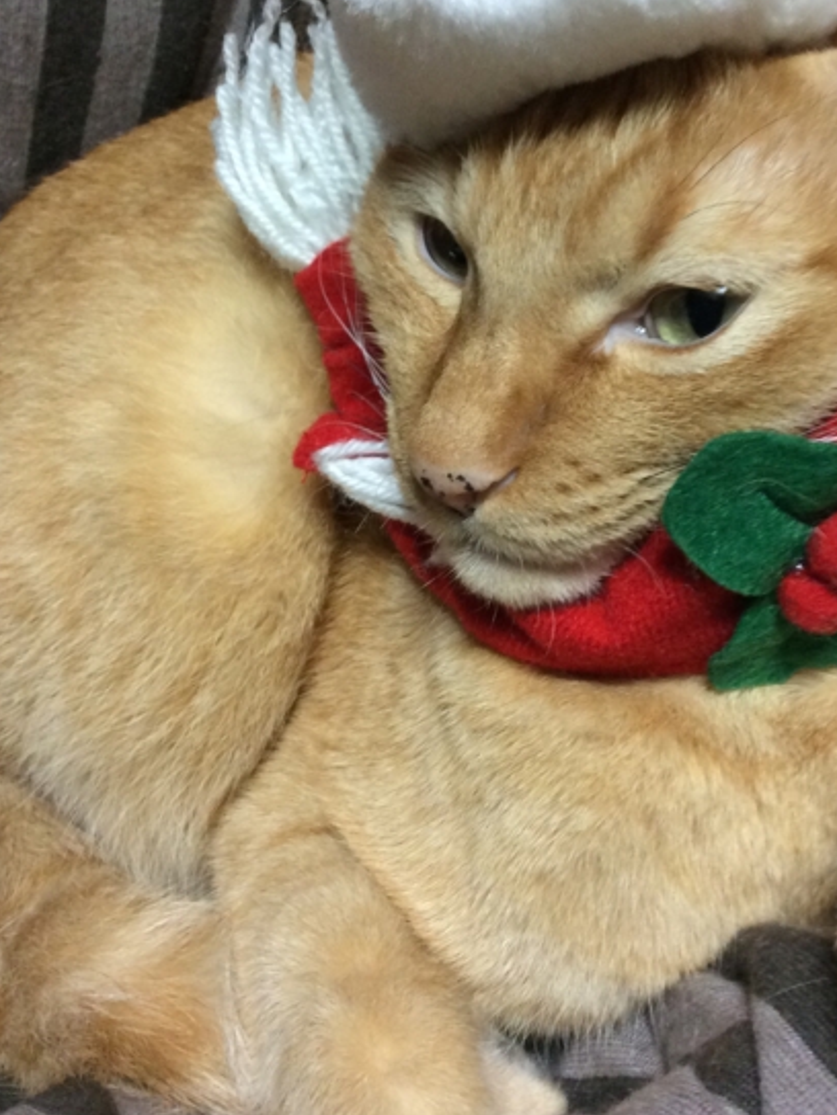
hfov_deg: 30.7
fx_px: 1515
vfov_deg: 39.9
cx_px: 525
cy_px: 365
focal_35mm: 47
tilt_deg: -48.8
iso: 160
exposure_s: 1/24
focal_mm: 3.3
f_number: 2.4
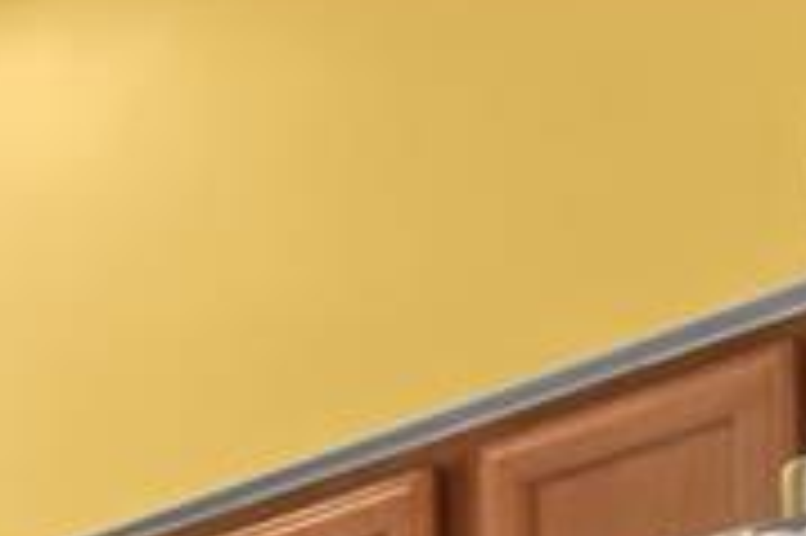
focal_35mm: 146
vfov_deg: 8.3
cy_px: 1477
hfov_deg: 12.0
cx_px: -973
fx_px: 3263
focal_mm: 17
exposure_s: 1/20
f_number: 5.3
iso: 800
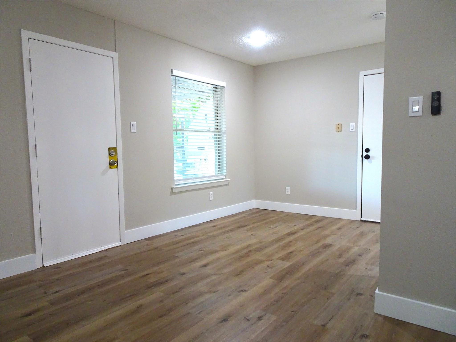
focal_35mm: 24
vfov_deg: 56.8
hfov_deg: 71.6
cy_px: 171
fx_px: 316
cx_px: 228
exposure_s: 1/30
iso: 320
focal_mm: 4.1
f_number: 3.5
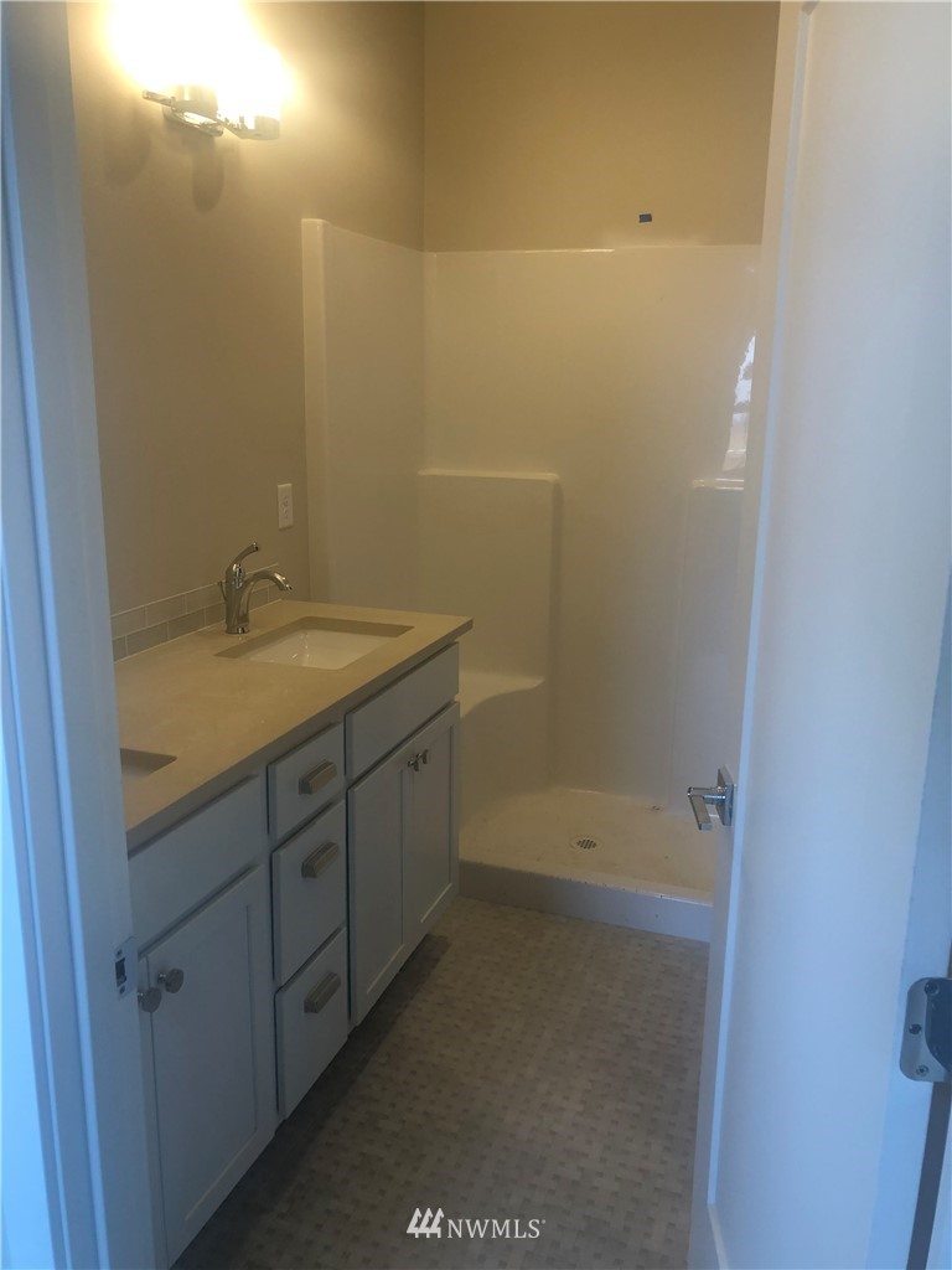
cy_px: 635
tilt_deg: -12.5
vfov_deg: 63.4
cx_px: 476
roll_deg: -0.3
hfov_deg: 49.7
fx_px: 1027
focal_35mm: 28
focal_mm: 3.99
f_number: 1.8
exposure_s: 1/40
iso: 25
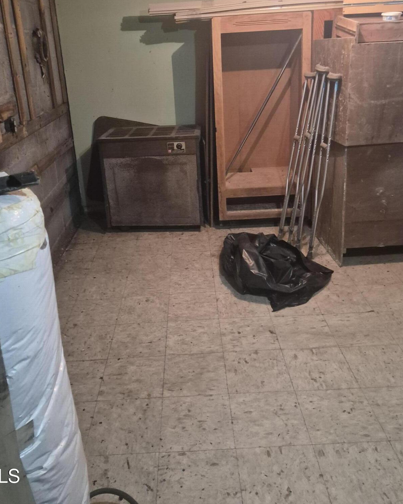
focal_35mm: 30
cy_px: 170
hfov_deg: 48.5
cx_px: 190
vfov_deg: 57.6
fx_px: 447
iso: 1250
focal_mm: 5.4
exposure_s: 1/120
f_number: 1.8
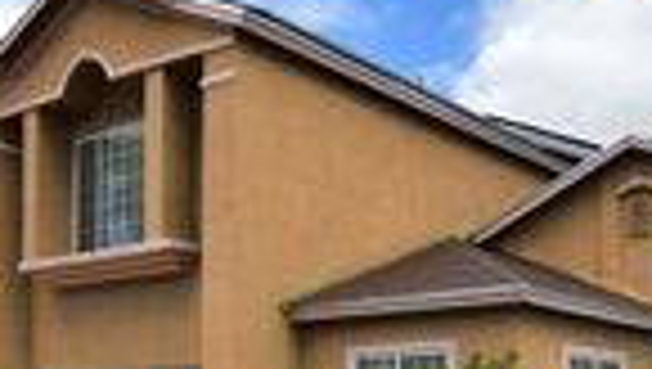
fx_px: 935
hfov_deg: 37.7
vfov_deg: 21.3
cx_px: 472
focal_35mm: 54
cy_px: 394
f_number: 11
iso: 800
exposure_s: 1/2000
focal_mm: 15
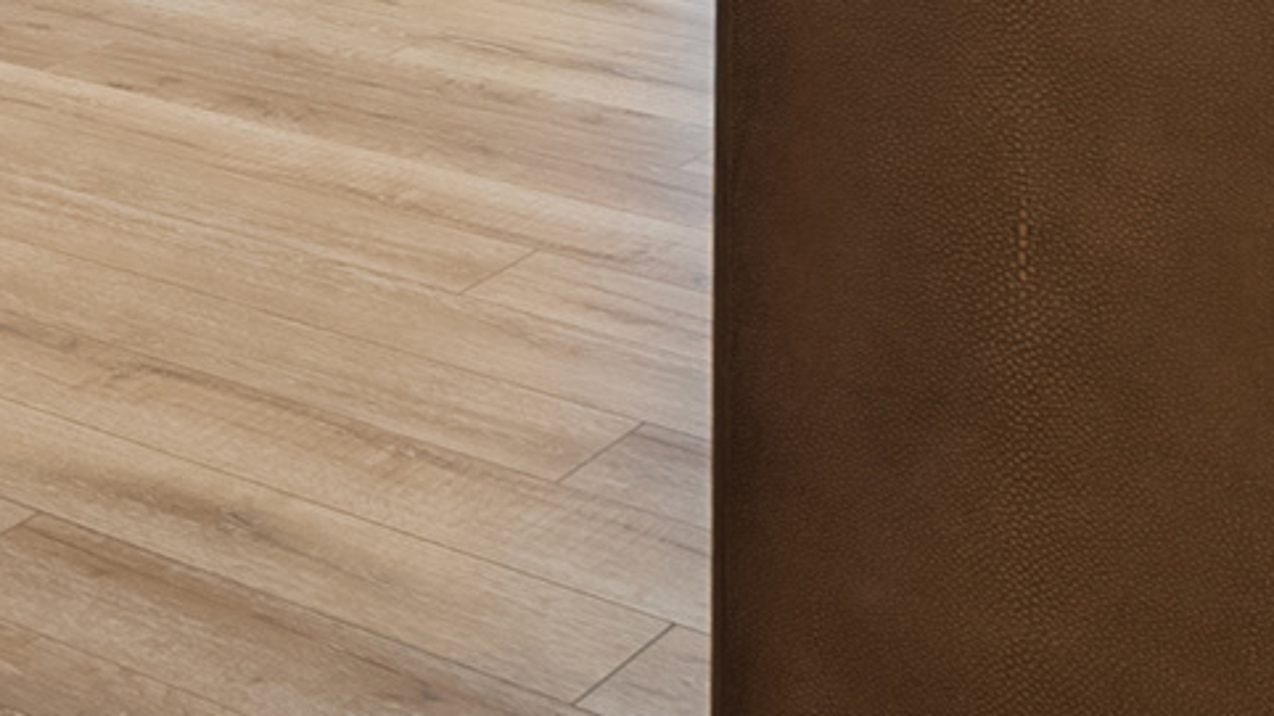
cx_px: -1314
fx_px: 2939
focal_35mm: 87
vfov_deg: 12.1
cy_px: -799
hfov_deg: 17.3
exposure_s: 1.6
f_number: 8
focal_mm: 16
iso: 200
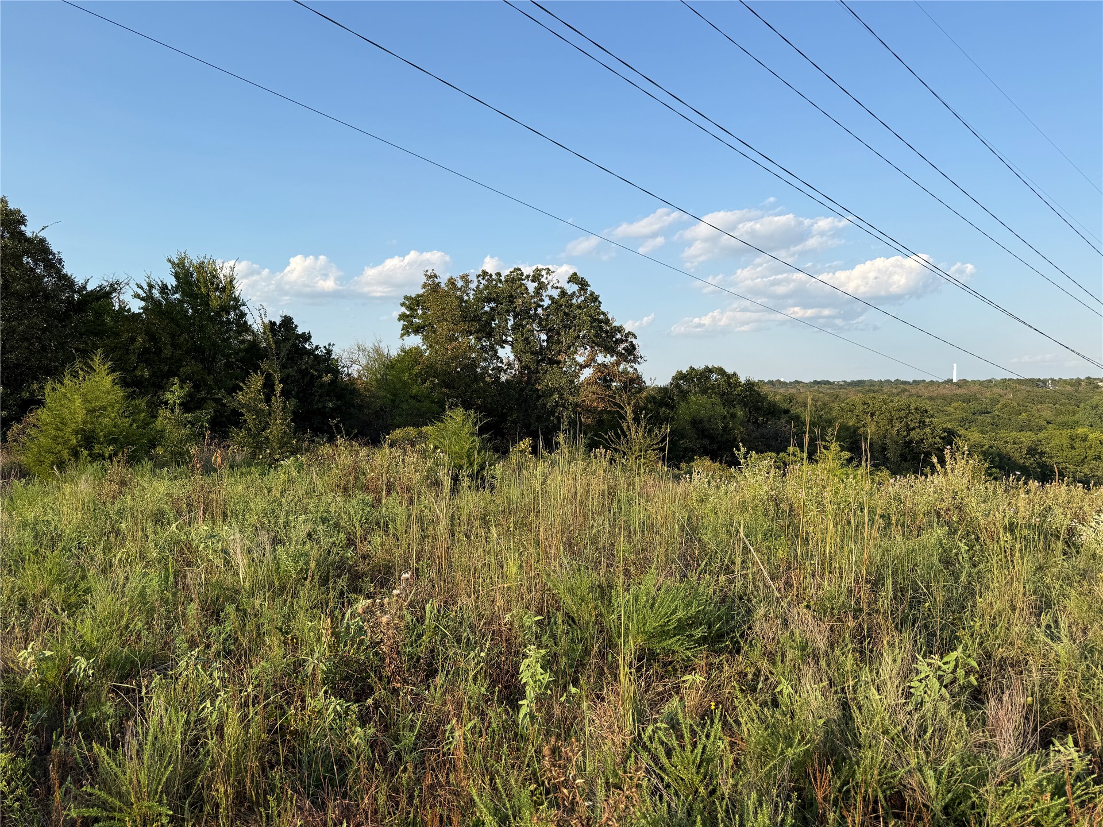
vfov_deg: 56.8
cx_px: 552
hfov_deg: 71.6
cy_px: 414
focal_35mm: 24
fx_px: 765
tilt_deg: -0.7
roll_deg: +0.3
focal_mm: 6.76
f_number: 1.78
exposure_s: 1/2525
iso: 80
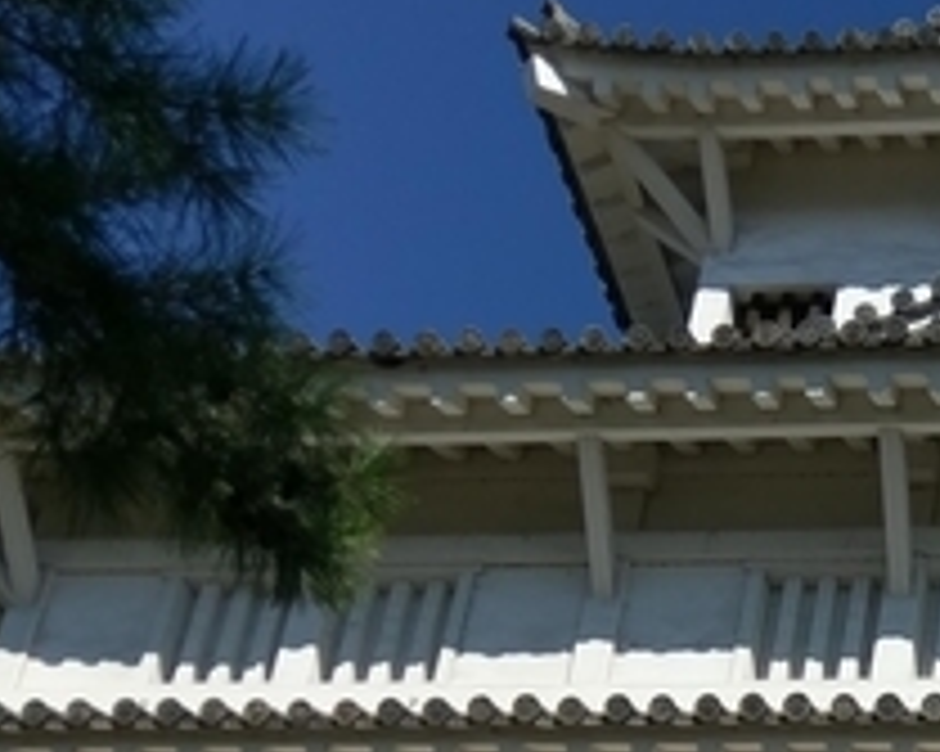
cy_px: 1157
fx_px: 2697
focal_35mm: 97
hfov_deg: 18.5
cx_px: 1201
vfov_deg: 14.7
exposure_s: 1/4571
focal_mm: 4.58
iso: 125
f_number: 1.8
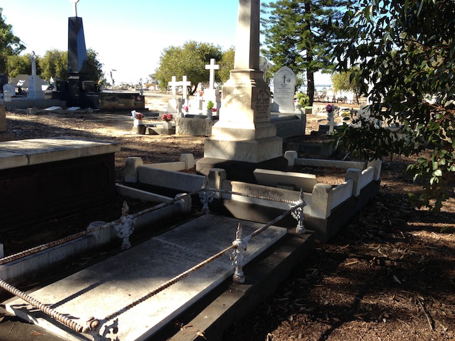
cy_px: 170
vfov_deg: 42.9
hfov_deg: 55.4
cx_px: 228
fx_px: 434
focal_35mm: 33
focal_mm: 4.13
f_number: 2.4
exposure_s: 1/463
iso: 50
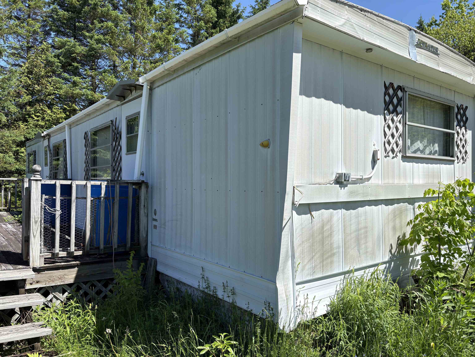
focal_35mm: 26
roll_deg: -0.8
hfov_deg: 67.3
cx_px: 238
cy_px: 178
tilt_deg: +1.1
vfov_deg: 53.1
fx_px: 357
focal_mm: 5.96
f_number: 1.6
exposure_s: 1/2639
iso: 50
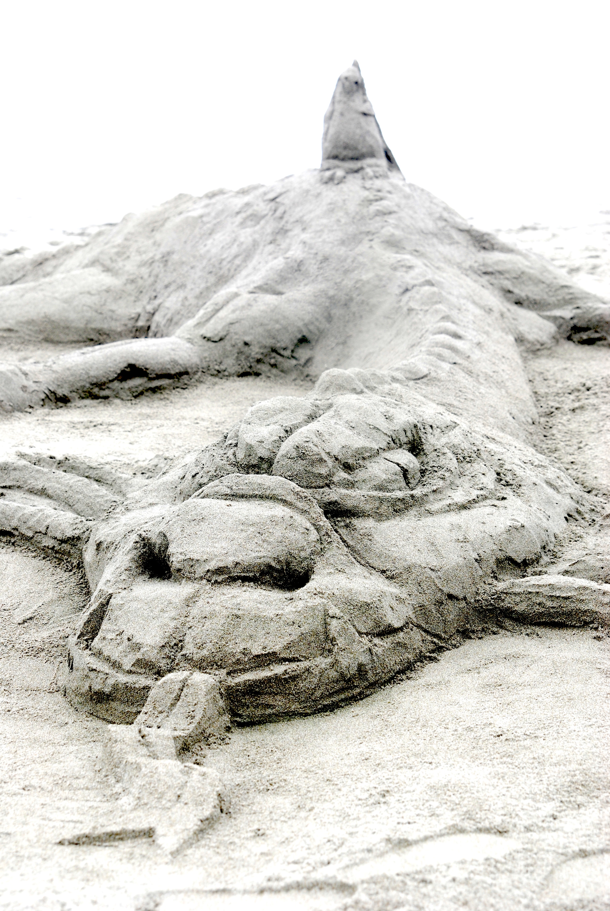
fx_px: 1216
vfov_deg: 41.1
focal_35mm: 48
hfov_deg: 28.2
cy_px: 456
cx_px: 305
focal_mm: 32
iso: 100
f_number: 6.3
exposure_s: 1/160
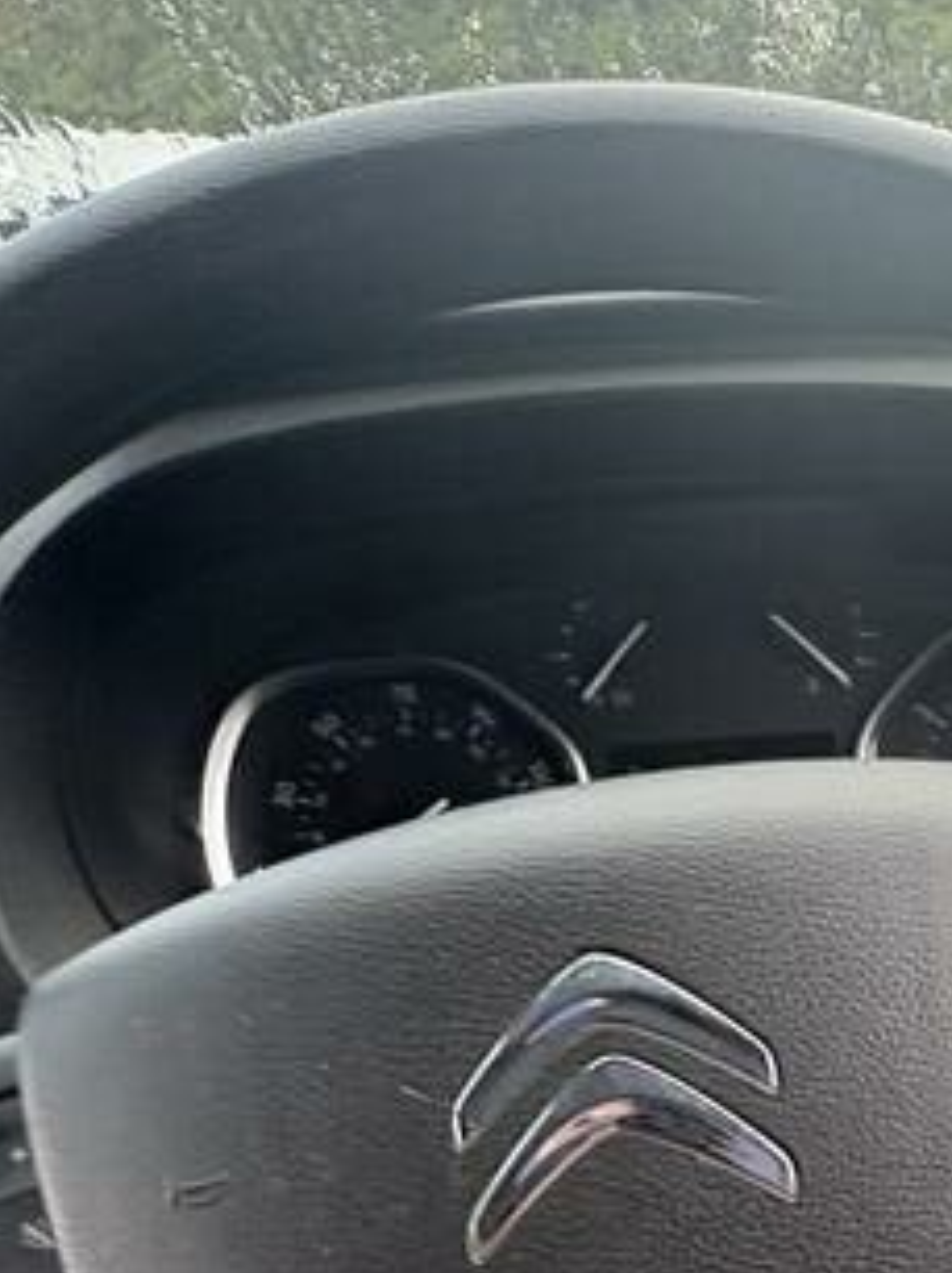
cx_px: 994
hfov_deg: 31.8
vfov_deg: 42.5
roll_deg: -0.3
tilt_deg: -24.7
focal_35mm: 41
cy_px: 1115
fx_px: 1506
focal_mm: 2.22
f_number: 2.2
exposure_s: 1/99
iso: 125
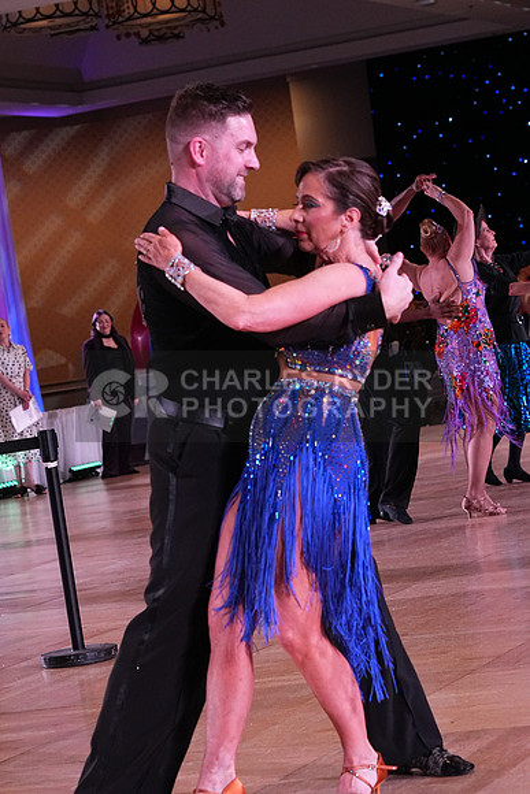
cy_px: 397
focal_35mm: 121
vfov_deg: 16.9
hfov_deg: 11.3
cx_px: 265
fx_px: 2670
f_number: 5.6
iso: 3200
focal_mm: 81
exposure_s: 1/400
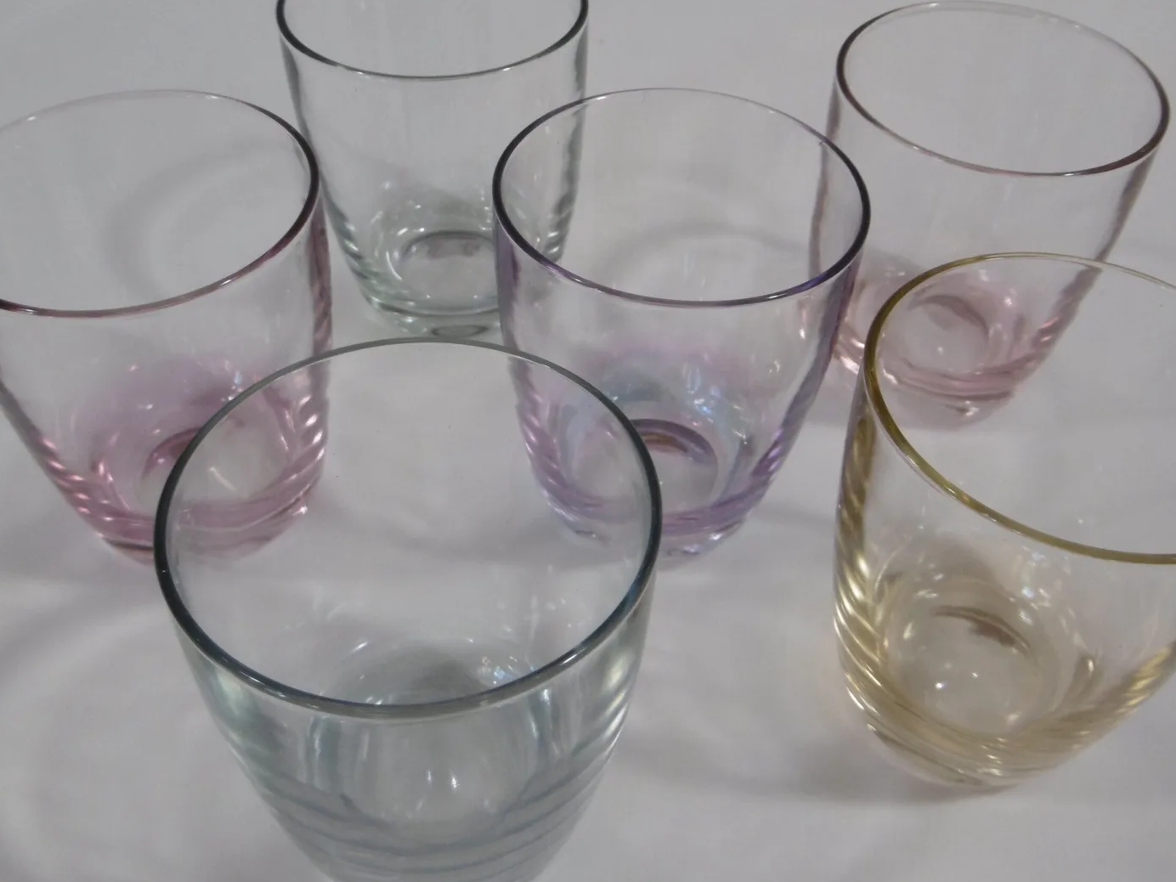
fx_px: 1257
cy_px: 417
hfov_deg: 50.1
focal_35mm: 37
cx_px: 597
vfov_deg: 38.7
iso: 200
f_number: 3.5
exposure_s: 1/60
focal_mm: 5.8
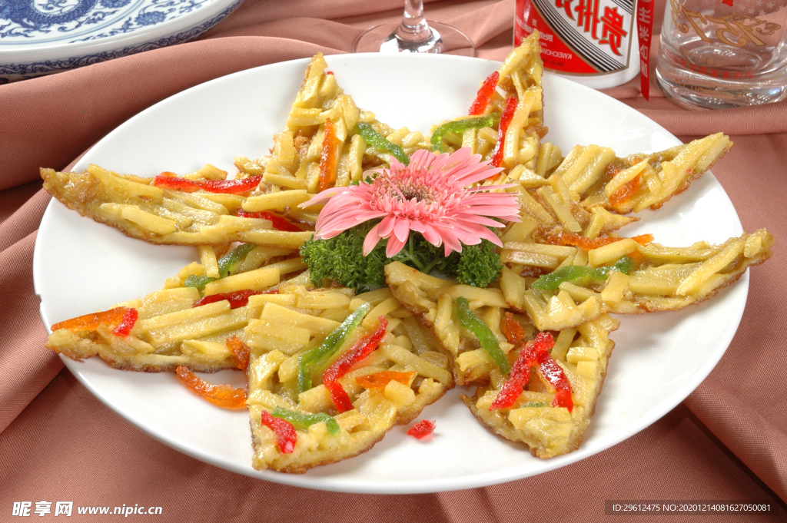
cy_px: 262
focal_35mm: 66
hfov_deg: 30.5
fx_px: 1442
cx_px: 394
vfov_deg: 20.6
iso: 200
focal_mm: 44
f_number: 16
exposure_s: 1/125
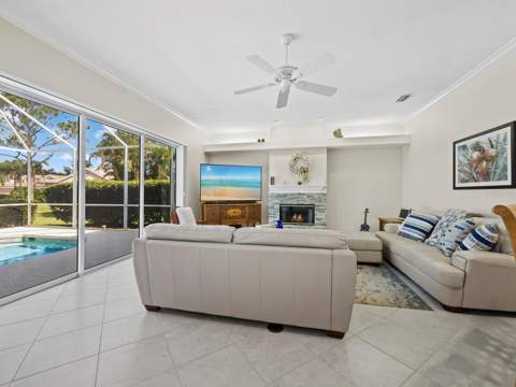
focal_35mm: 14
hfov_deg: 102.1
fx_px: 209
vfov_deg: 85.7
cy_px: 194
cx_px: 258
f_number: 11
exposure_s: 1/2
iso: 400
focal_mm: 7
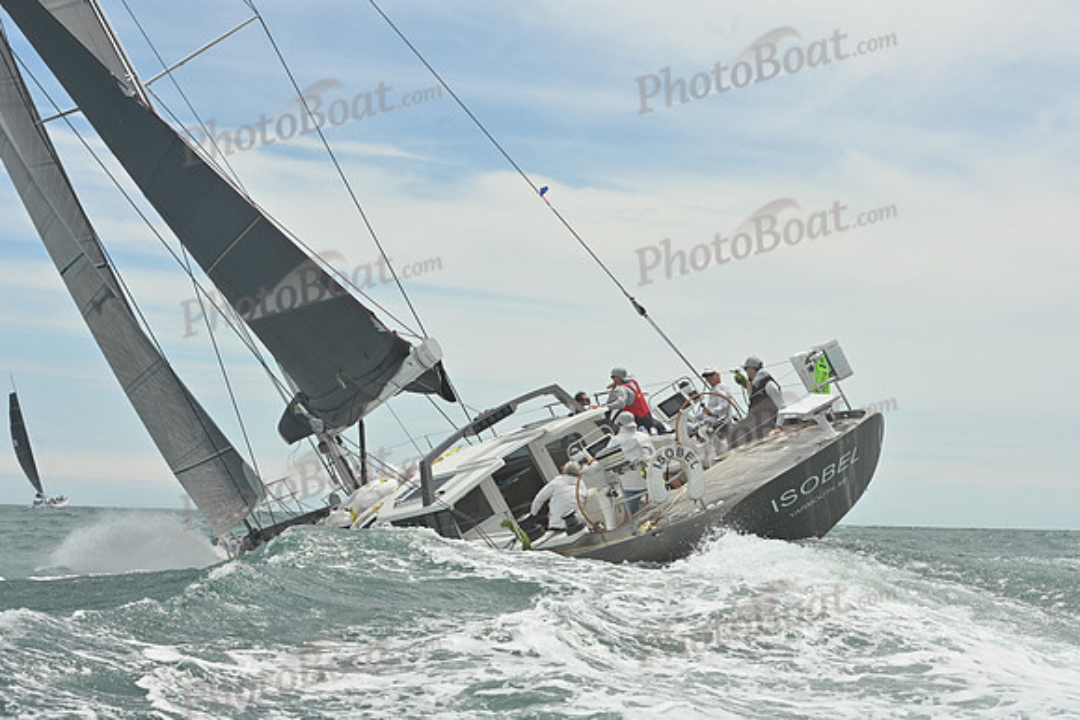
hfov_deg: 28.8
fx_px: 2100
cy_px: 360
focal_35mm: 70
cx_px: 540
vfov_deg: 19.5
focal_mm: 70
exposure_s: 1/1250
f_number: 10
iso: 250
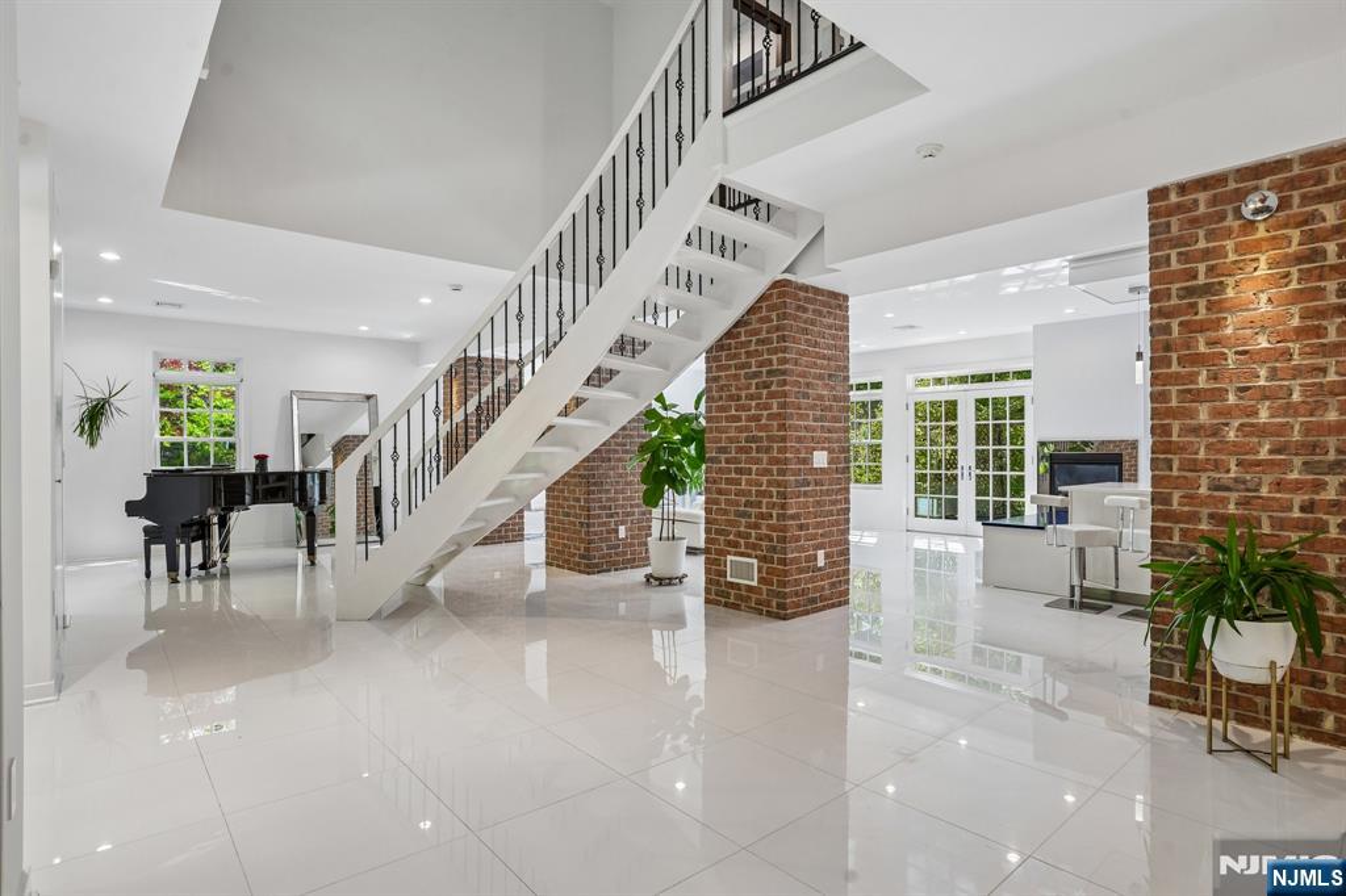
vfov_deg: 67.3
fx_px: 673
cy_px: 448
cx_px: 673
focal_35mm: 18
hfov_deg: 90.0
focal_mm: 18
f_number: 8
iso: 400
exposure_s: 1/30
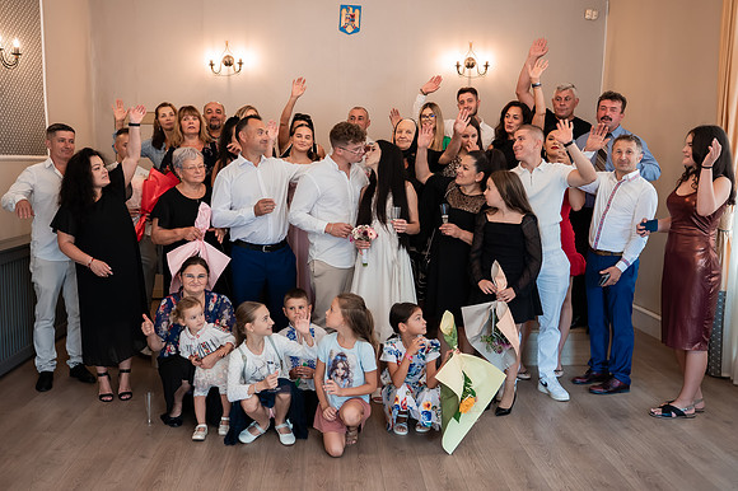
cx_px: 351
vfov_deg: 38.8
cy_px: 250
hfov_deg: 55.7
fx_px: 698
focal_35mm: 34
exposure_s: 1/200
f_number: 2.8
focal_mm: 28
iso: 1600
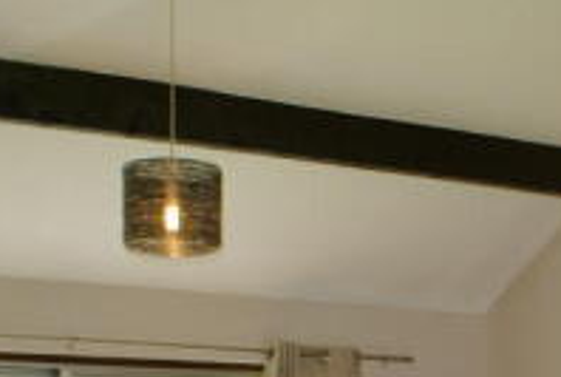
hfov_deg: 21.3
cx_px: 664
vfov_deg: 14.4
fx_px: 1390
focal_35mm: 89
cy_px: 568
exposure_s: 1/6
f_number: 4
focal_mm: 18
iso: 100
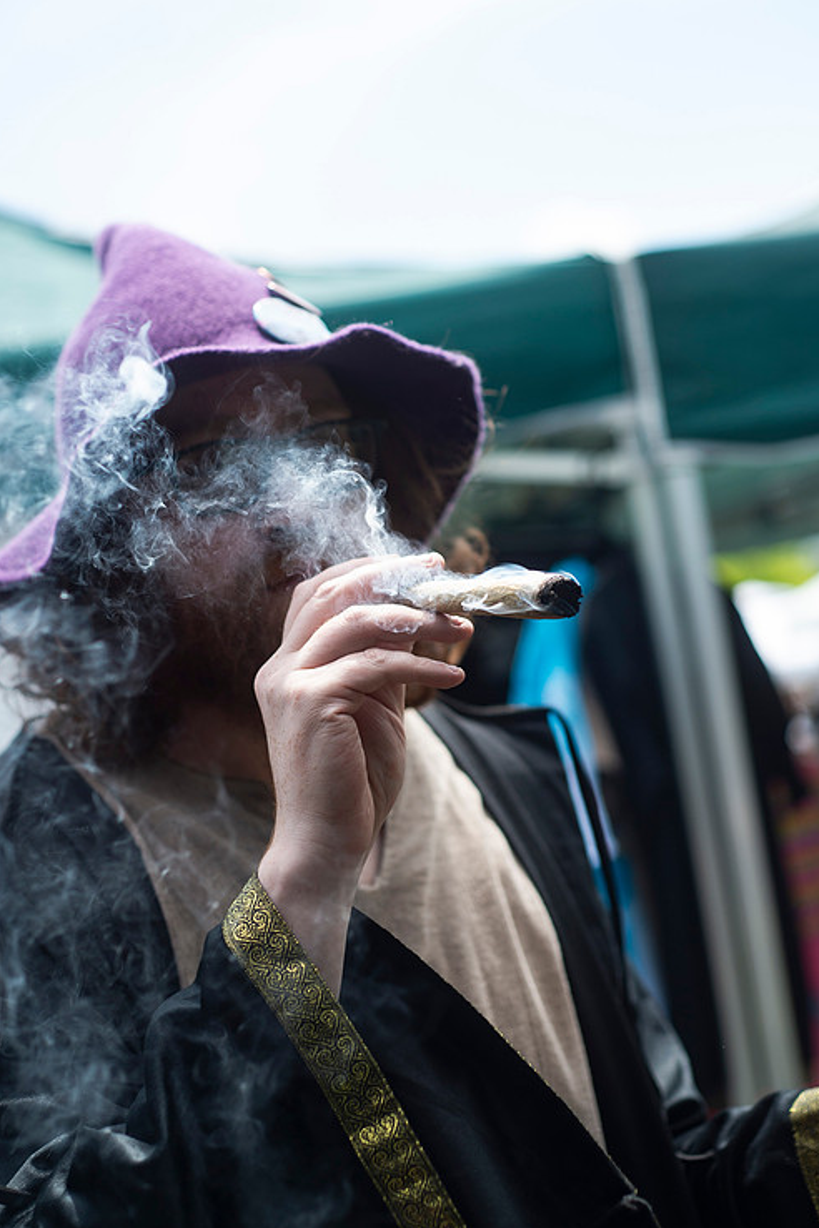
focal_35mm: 65
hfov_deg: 20.9
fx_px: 2218
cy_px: 584
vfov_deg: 31.0
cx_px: 354
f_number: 2.8
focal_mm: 50
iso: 200
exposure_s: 1/2500
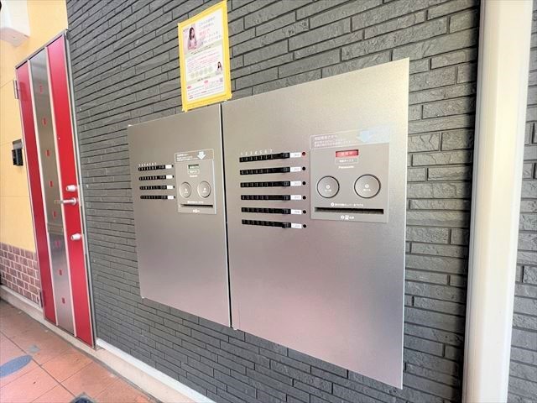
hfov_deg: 106.2
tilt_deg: -4.5
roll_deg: +1.8
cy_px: 202
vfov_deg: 89.9
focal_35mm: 13
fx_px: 202
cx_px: 268
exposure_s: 1/79
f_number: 1.8
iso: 250
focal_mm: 1.57
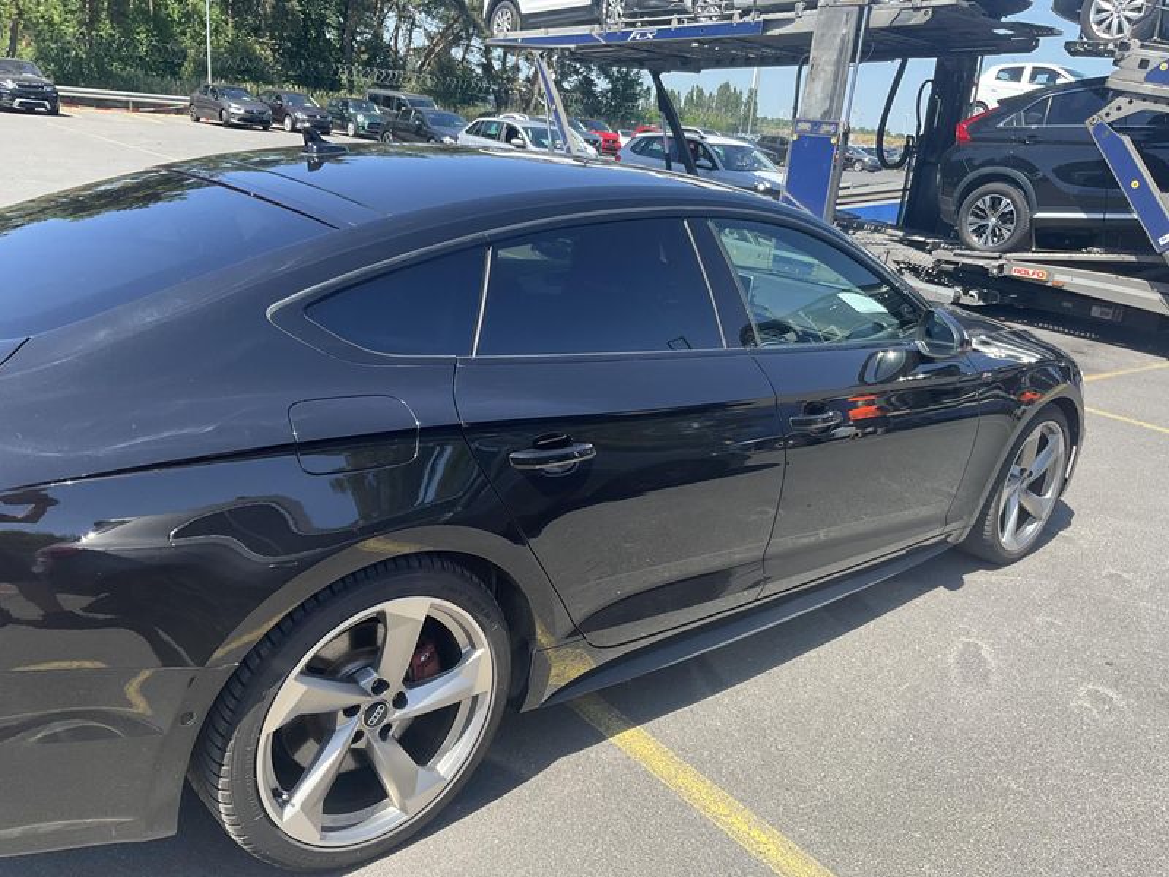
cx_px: 584
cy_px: 438
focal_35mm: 29
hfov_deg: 61.7
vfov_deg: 48.2
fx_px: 979
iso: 25
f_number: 1.8
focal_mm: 3
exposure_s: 1/509
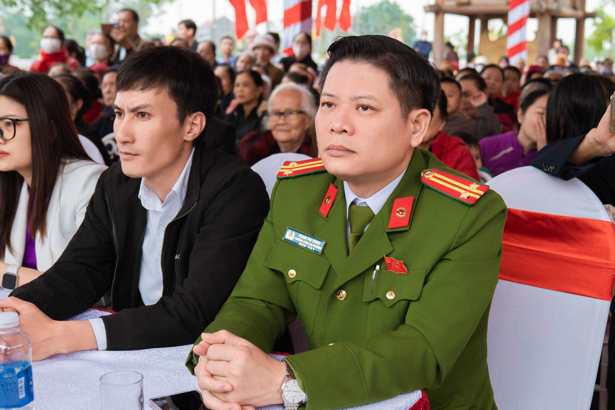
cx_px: 355
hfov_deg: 40.2
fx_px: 837
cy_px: 239
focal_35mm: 49
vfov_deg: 27.5
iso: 125
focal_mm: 25
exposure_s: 1/320
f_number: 2.8
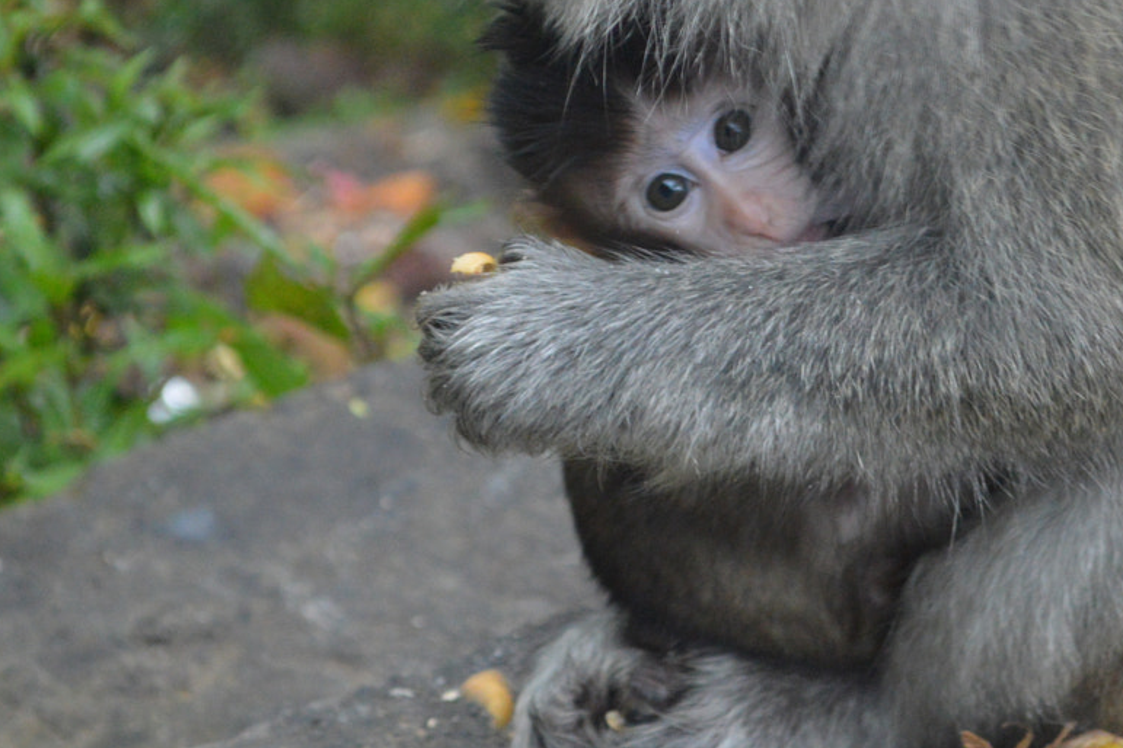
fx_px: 5335
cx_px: 784
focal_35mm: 171
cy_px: 162
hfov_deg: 12.0
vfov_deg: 8.0
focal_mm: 55
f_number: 5.6
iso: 1600
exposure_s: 1/60
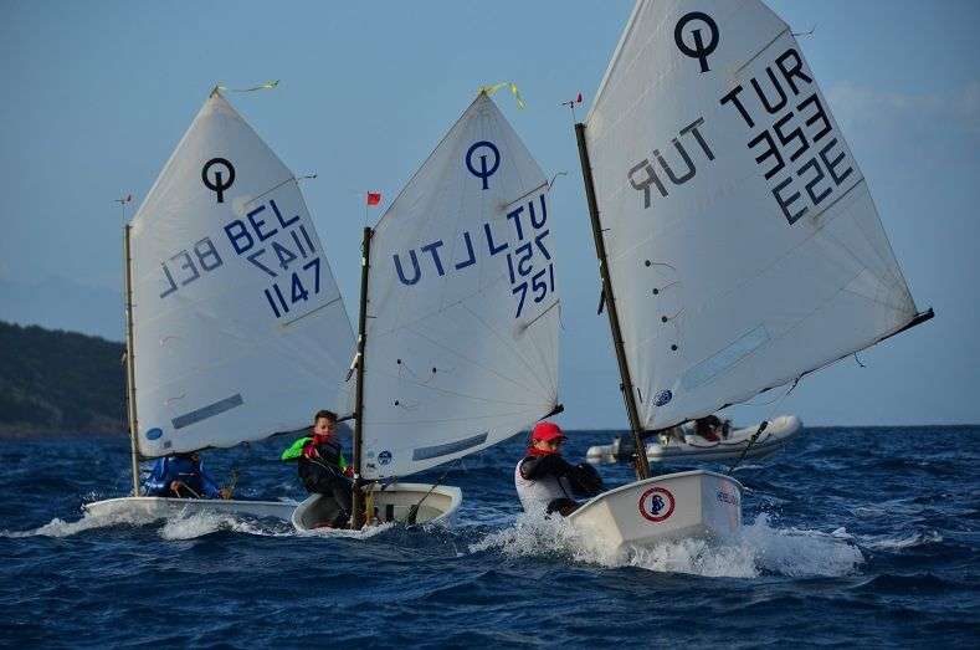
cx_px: 490
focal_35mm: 195
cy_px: 325
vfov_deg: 7.0
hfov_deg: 10.6
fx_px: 5299
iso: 100
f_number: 5.6
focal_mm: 130
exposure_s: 1/640
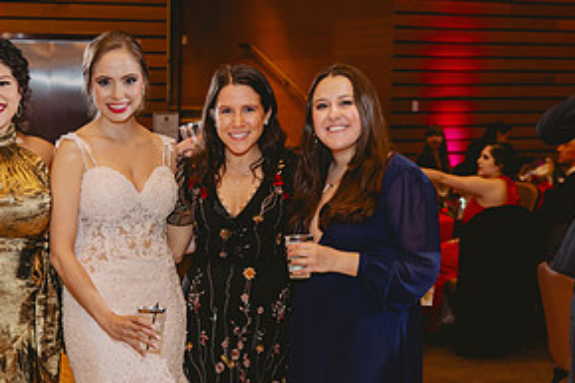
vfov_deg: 19.2
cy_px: 317
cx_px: 107
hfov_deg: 28.2
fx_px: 1117
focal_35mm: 70
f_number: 2.8
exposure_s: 1/125
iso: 1600
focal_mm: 35
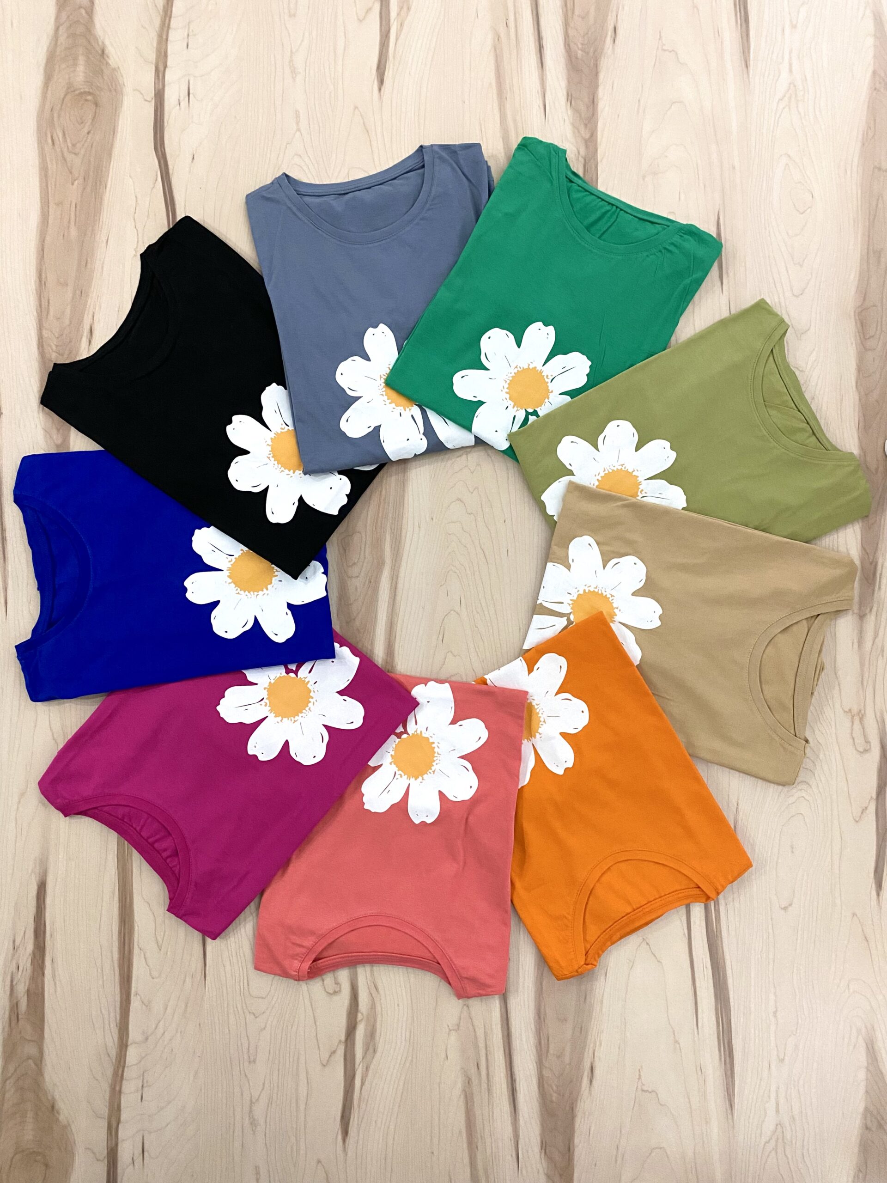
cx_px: 444
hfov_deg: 53.1
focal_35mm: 26
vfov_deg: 67.3
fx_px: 888
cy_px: 592
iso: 500
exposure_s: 1/50
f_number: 1.8
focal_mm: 4.25
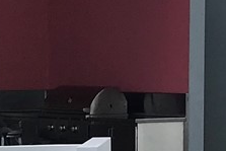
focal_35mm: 209
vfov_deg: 6.4
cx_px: 139
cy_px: 312
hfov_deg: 9.8
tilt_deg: -9.6
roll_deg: -0.8
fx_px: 1313
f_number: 1.8
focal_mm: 3.99
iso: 20
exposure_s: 1/2083
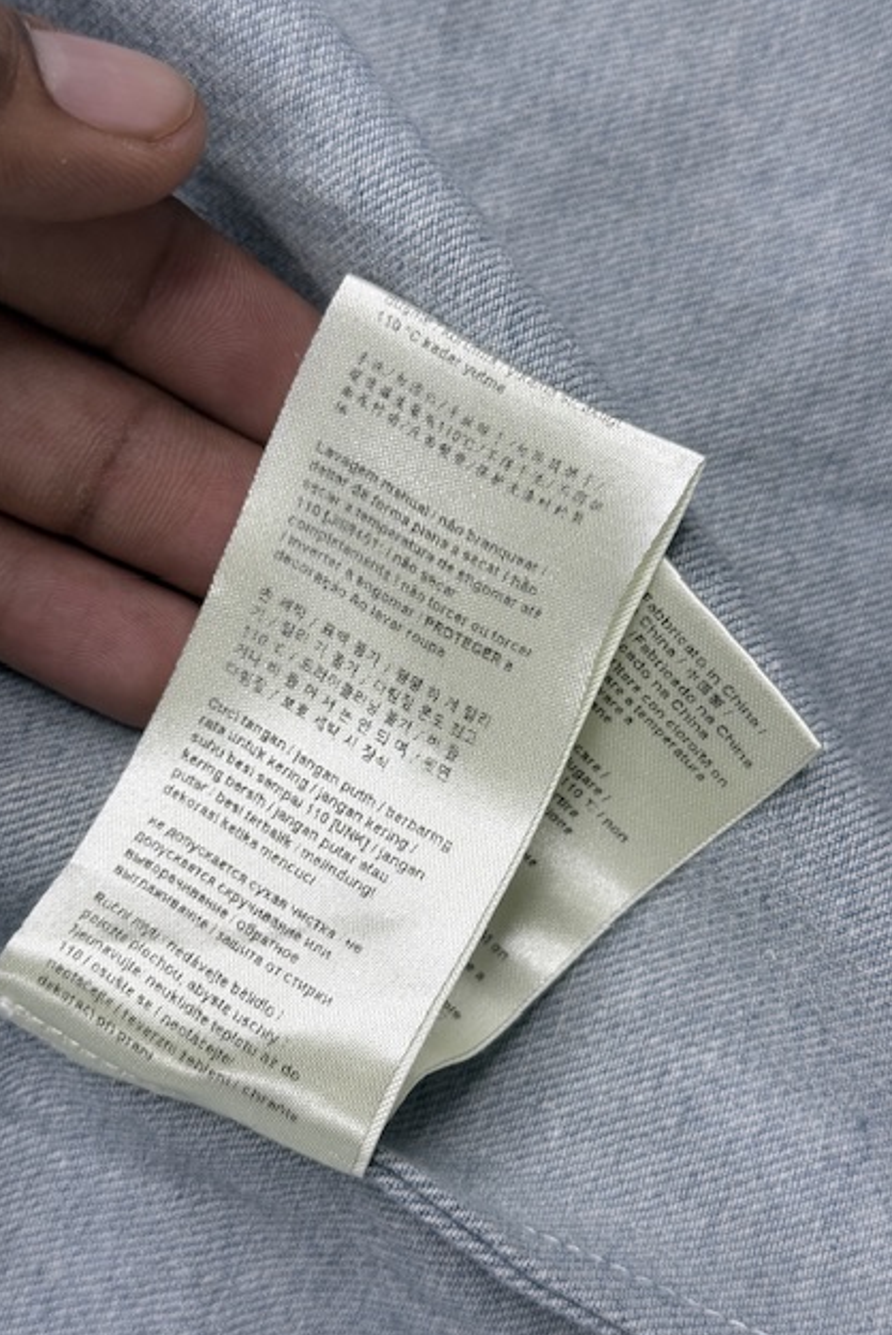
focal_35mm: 51
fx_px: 1893
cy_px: 663
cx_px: 429
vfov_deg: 38.9
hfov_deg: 26.5
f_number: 1.78
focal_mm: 6.76
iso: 50
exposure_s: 1/206
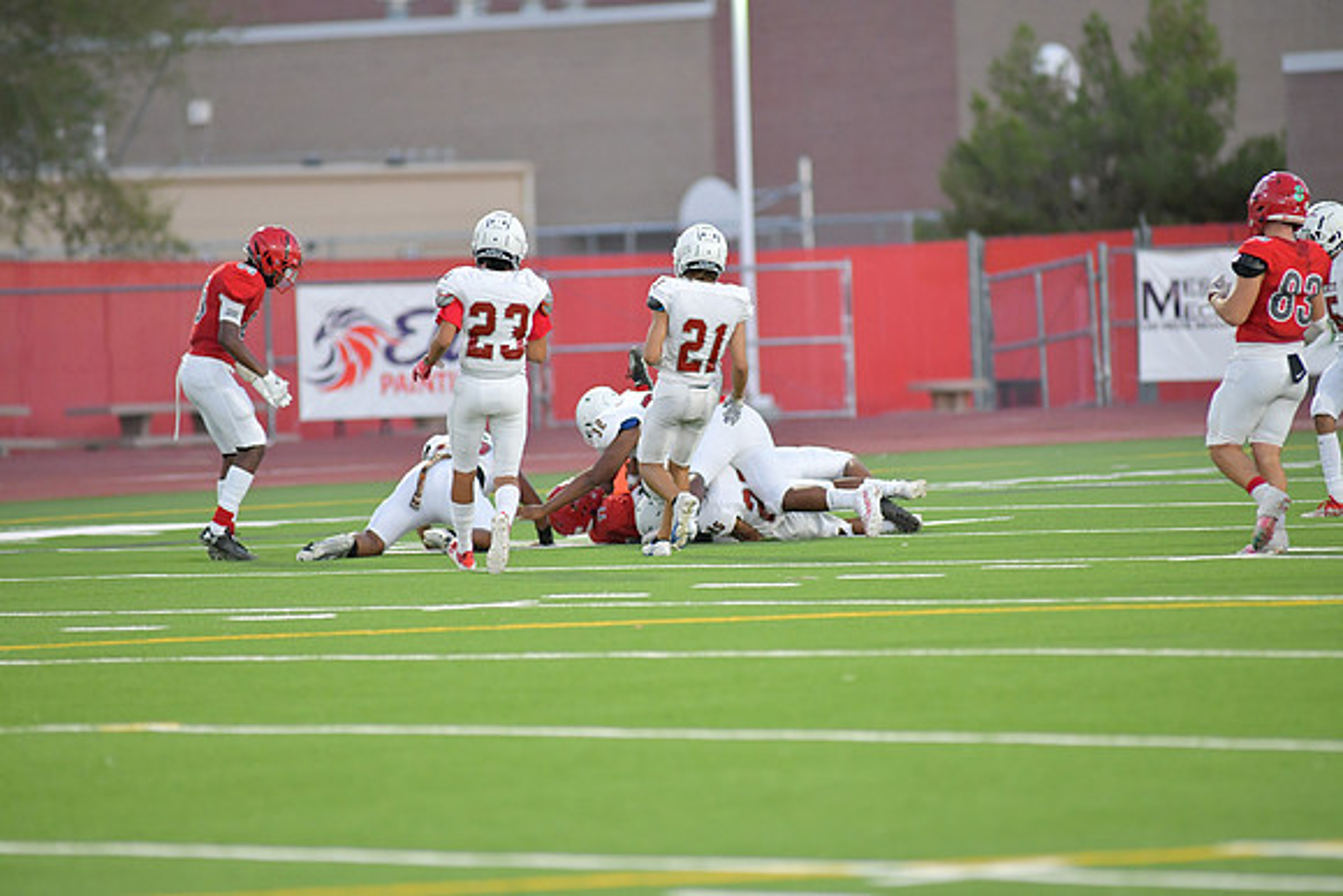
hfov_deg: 6.9
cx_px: 672
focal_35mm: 300
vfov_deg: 4.6
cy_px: 448
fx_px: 11194
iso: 3600
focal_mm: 300
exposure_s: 1/1250
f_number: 3.5
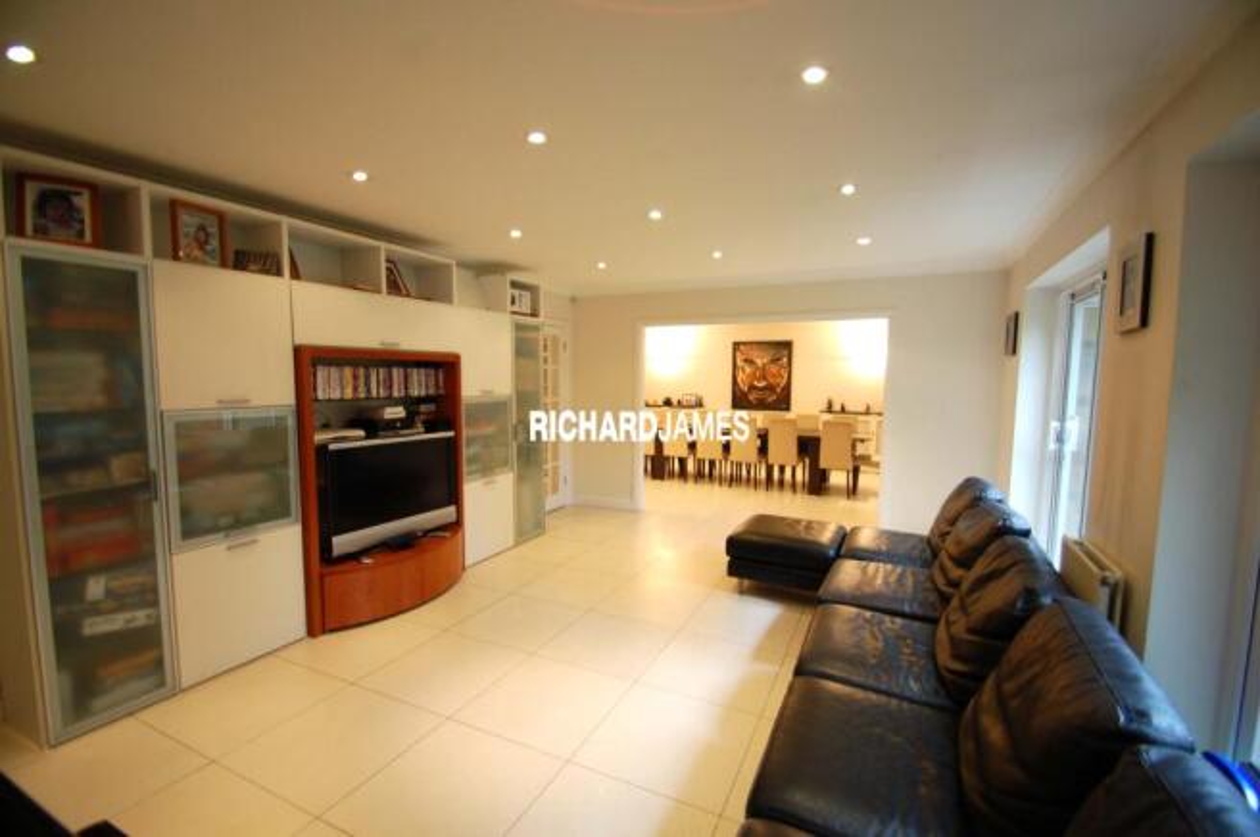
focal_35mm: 15
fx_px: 524
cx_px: 630
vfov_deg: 77.2
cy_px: 418
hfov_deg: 100.4
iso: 400
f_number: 3.5
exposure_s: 1/50
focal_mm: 10
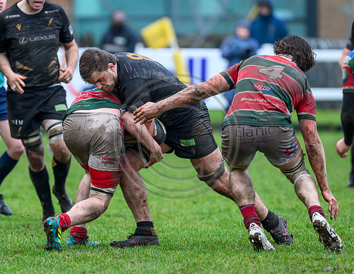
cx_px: 141
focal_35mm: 515
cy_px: 160
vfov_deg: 2.9
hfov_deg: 3.8
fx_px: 5329
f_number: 4
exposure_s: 1/2000
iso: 4000
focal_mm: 400
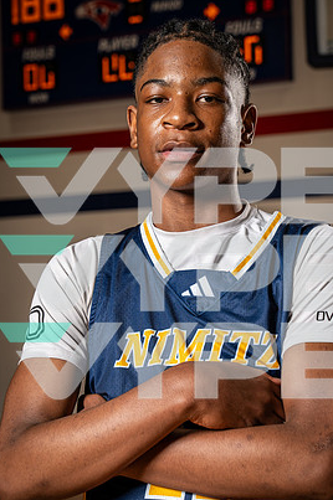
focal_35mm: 76
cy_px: 274
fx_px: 1056
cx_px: 183
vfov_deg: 26.7
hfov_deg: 17.9
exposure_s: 1/250
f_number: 5.6
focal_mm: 68
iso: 125
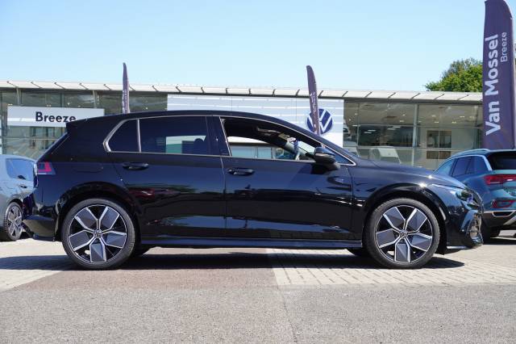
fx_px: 645
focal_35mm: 45
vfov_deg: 29.8
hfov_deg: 43.6
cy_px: 172
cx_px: 258
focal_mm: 30
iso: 100
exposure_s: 1/90
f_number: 6.7
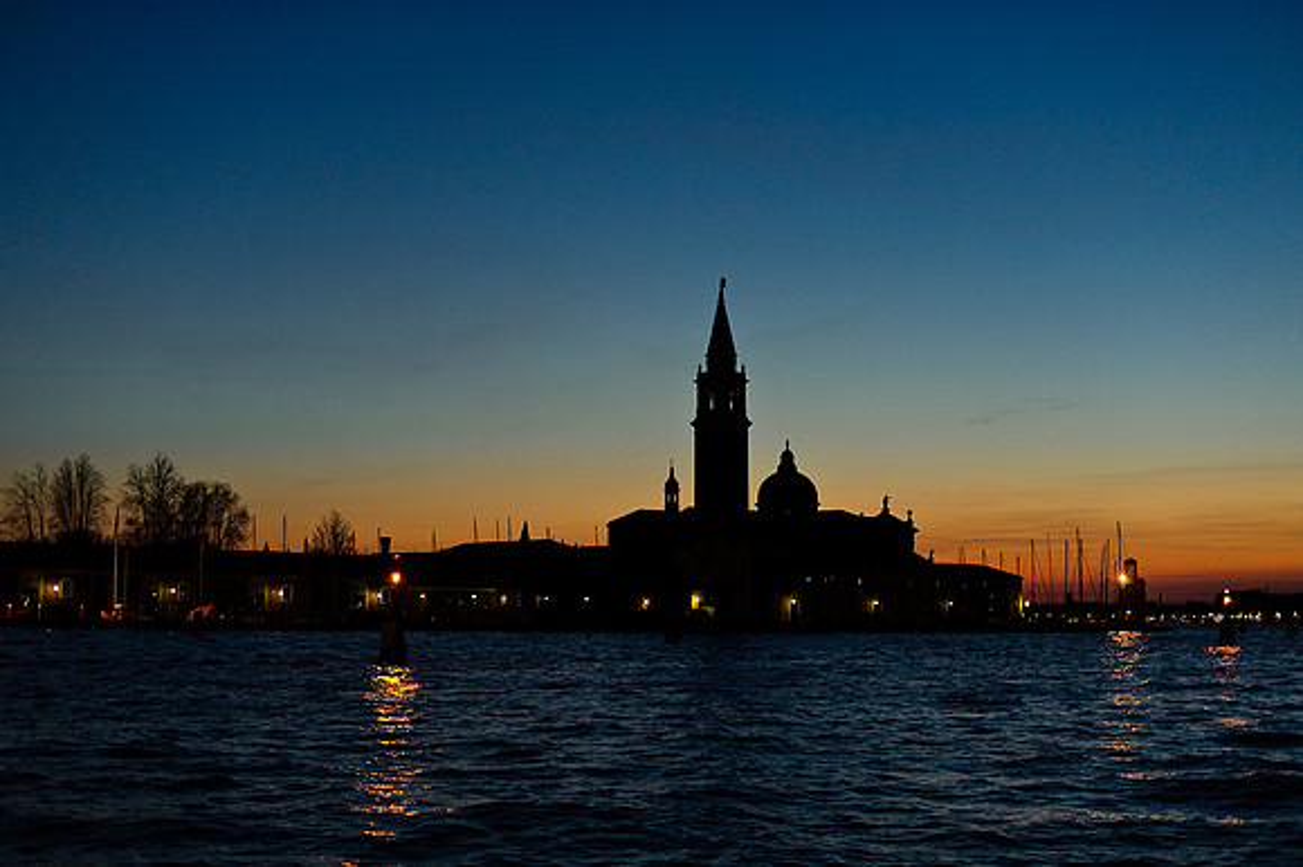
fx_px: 1809
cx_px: 652
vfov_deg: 27.0
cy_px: 434
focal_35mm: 50
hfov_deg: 39.6
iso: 1600
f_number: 2.5
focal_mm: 50
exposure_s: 1/125
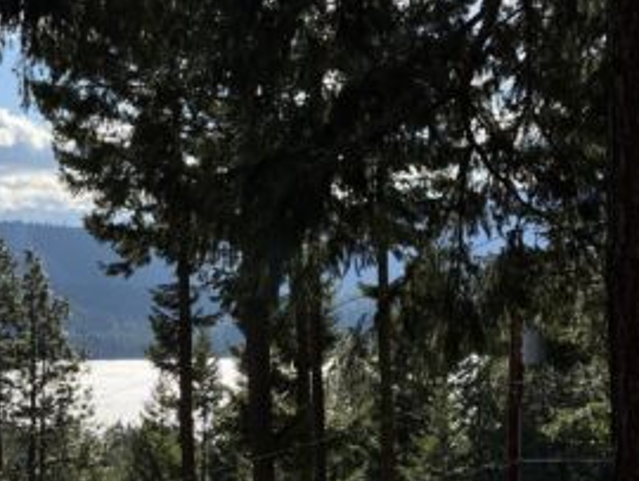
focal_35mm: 71
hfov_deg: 27.2
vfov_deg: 20.7
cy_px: 329
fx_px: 1312
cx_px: 201
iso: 64
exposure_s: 1/6024
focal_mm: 6.76
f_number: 1.78
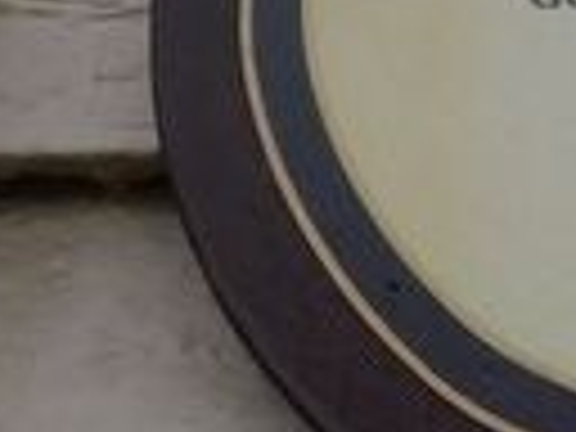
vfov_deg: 5.8
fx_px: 4160
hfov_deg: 7.3
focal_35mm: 250
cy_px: -477
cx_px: 1512
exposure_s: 1/800
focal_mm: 7.1
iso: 125
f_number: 3.6
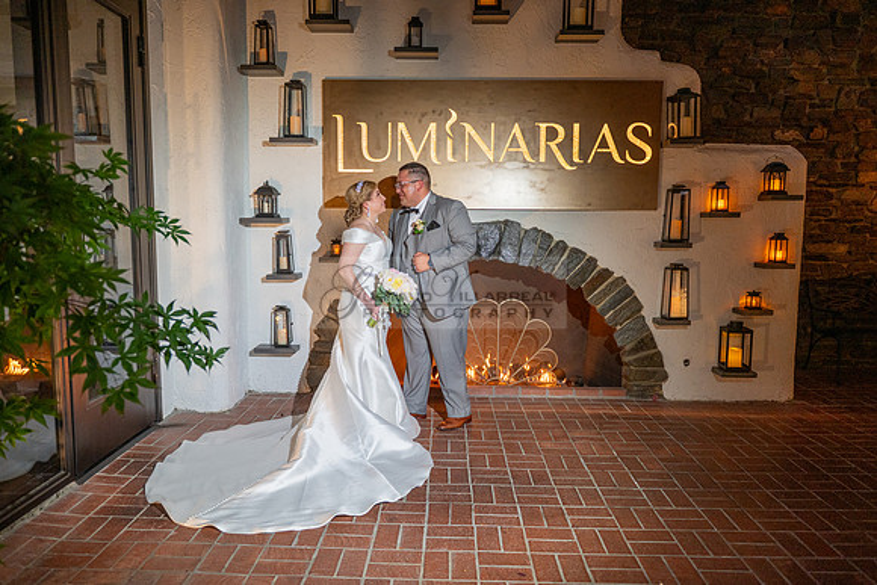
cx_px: 439
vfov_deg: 49.4
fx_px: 636
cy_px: 303
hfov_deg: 69.2
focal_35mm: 26
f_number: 2.8
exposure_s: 1/100
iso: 800
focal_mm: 24
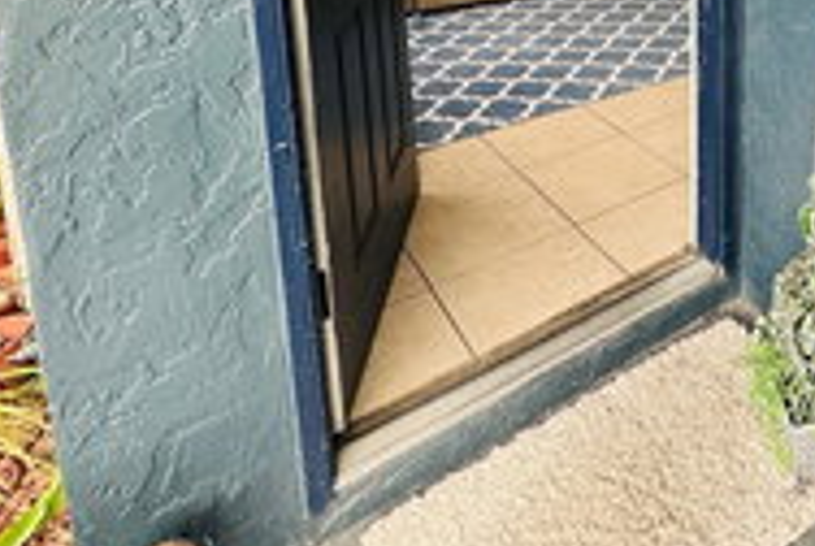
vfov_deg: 33.1
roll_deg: -0.3
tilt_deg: -9.4
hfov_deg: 49.5
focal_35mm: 33
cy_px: -104
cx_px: 765
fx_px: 748
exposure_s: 1/60
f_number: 2.2
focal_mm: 2.22
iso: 640
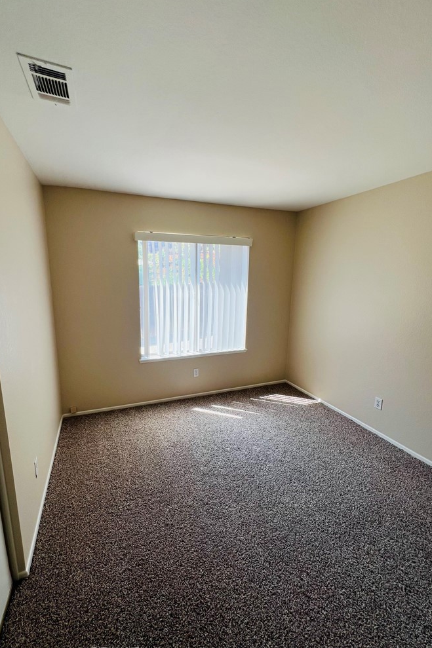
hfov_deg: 81.0
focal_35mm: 14
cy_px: 327
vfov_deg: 104.3
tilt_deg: -11.4
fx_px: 252
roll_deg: -1.2
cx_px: 195
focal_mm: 1.57
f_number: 1.8
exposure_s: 1/228
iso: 32
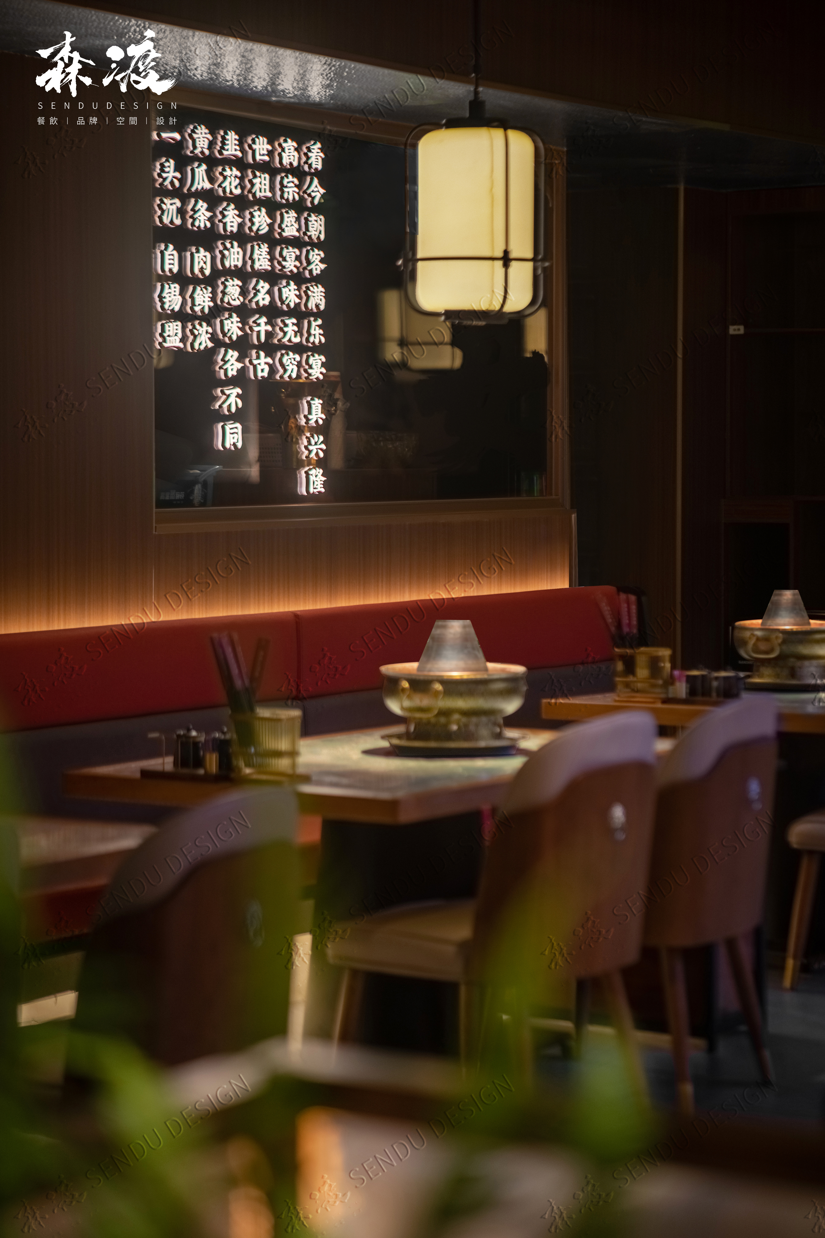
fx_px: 2922
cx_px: 412
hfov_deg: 16.1
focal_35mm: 85
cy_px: 619
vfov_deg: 23.9
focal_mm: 85
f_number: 1.8
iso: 500
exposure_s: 1/6400
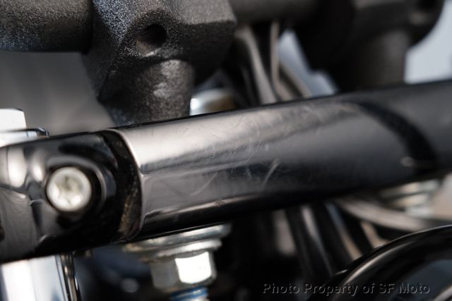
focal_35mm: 105
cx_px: 226
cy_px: 150
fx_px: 1319
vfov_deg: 13.0
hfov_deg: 19.5
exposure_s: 1/60
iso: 1600
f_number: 4
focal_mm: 105
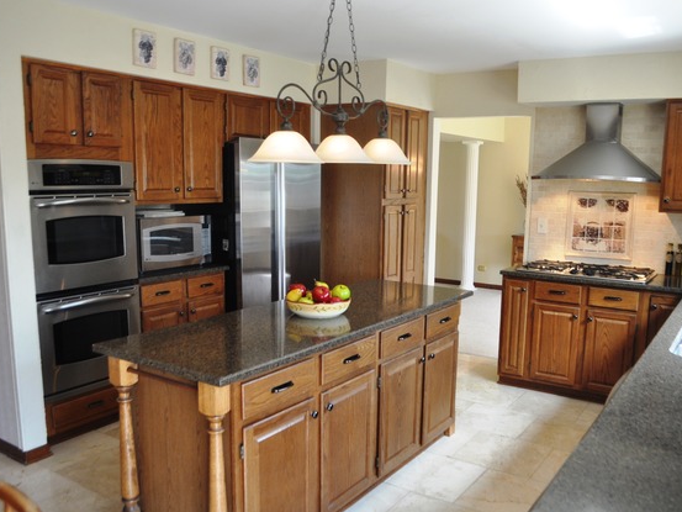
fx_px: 591
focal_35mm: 30
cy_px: 261
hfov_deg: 59.9
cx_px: 356
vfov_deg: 46.8
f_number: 4
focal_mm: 18
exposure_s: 1/60
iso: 500
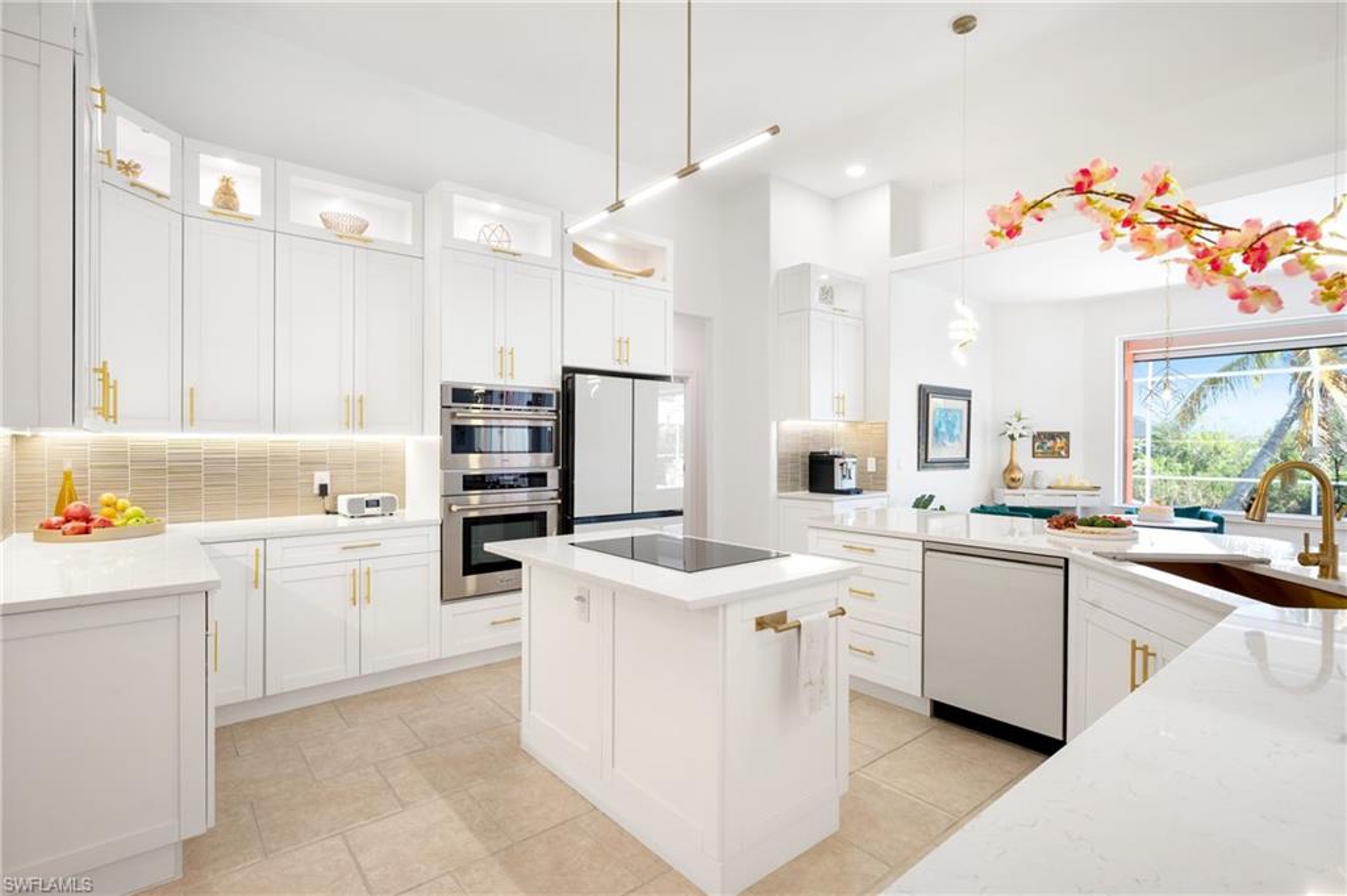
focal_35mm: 16
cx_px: 674
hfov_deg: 95.0
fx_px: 617
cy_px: 448
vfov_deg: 72.0
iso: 100
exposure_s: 1/1.25
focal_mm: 16.5
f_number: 8
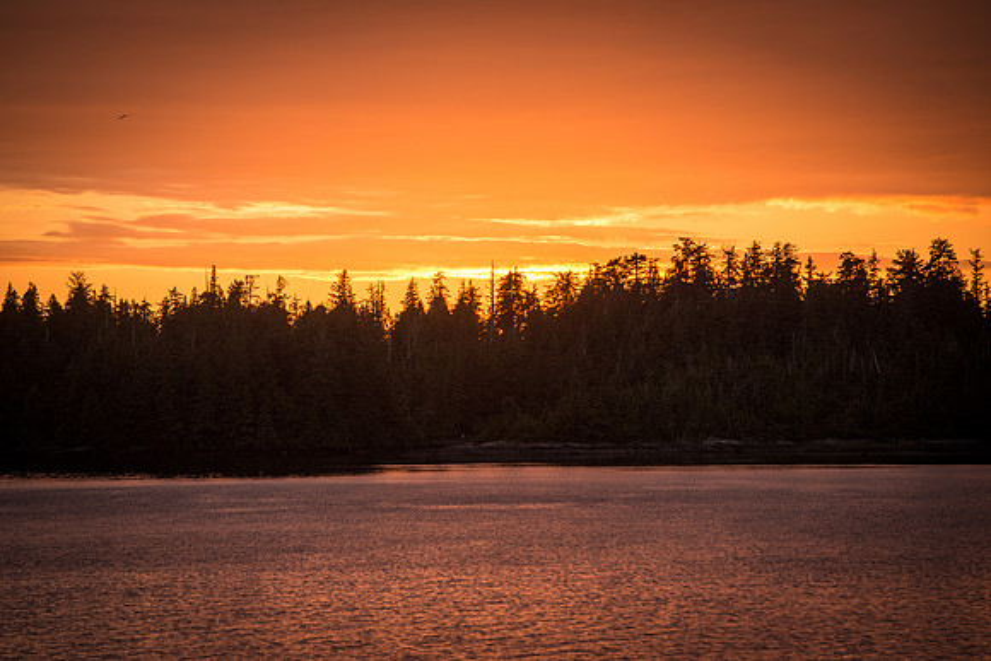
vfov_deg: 7.2
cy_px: 330
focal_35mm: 190
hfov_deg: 10.8
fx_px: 5231
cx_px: 496
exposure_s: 1/750
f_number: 5.6
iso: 400
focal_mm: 190
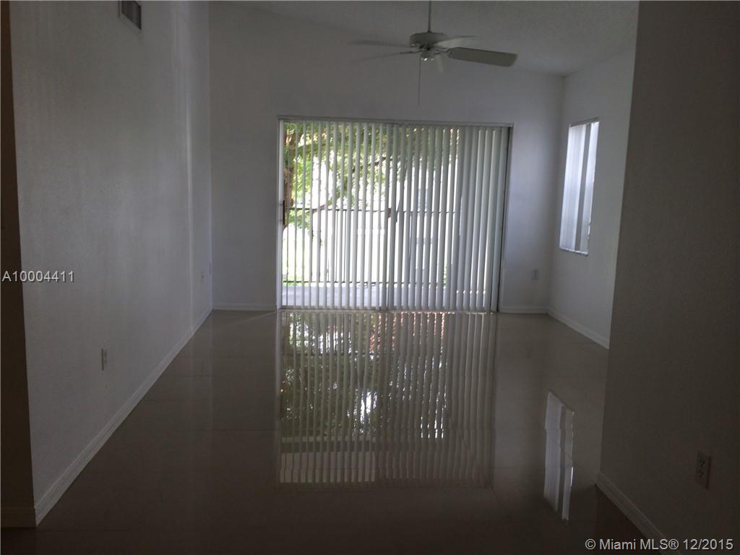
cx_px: 370
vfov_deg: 46.8
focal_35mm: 30
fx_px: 641
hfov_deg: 60.0
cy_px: 278
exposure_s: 1/60
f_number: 2.2
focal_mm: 4.12
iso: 40
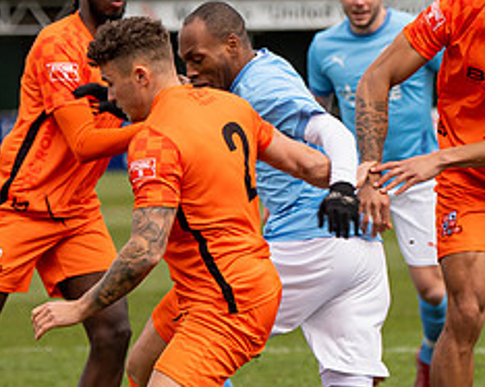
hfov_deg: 4.3
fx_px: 6457
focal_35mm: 450
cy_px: 230
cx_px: 317
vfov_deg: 3.4
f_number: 4
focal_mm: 135
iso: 200
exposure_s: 1/500
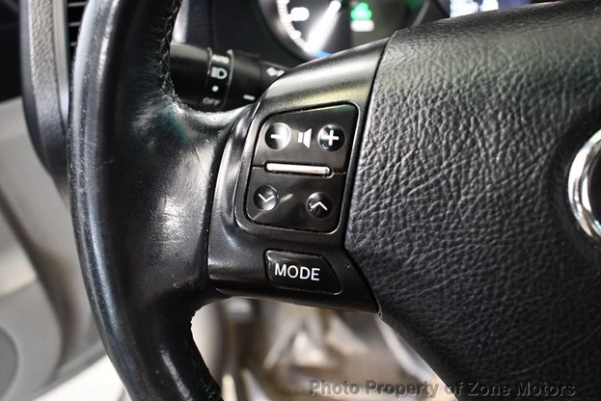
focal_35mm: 37
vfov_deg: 36.0
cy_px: 200
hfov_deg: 51.9
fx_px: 618
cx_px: 298
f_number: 3.5
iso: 3600
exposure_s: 1/60
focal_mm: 18
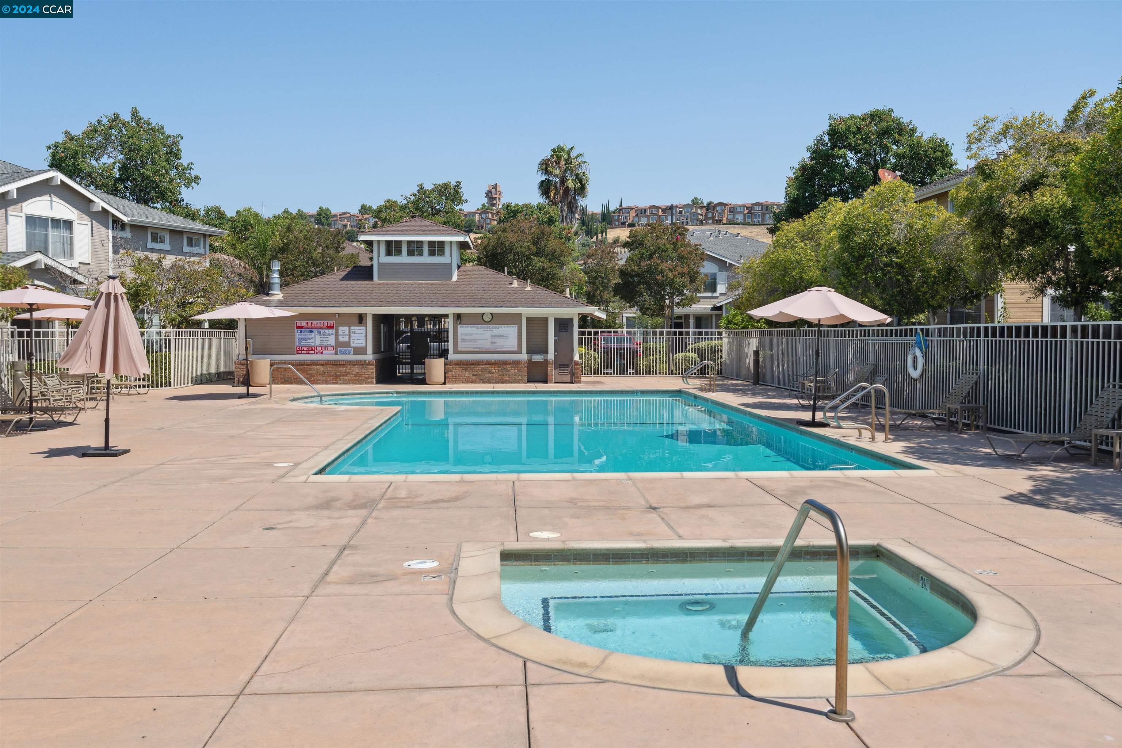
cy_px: 374
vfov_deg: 45.7
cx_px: 561
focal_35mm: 28
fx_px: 888
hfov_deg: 64.6
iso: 200
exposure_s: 1/640
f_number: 9
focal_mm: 28.5
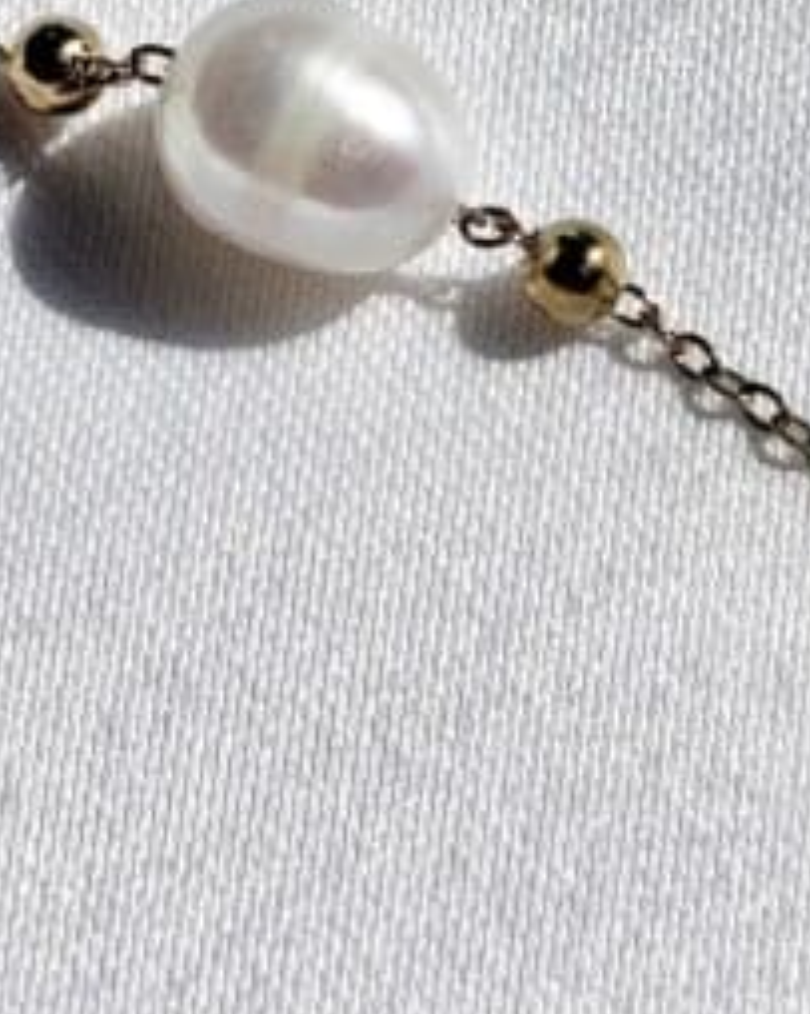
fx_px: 6147
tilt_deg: -62.6
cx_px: 355
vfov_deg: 9.4
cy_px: 44
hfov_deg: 7.5
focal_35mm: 205
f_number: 1.6
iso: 25
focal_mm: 5.96
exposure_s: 1/14493
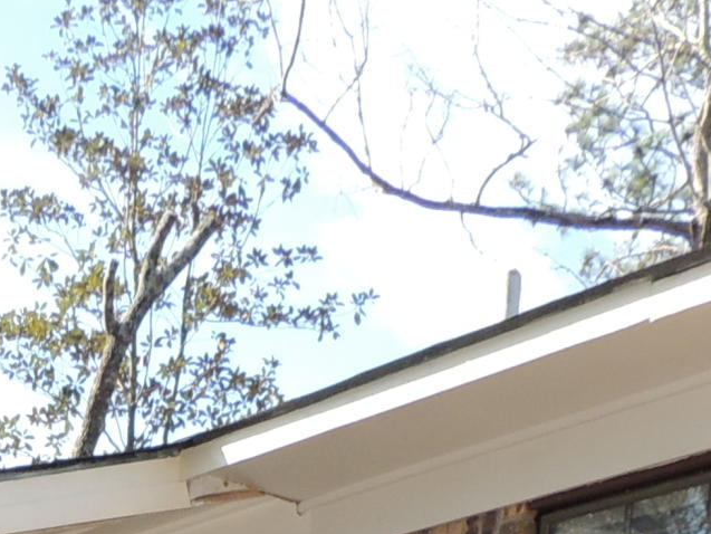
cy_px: 1123
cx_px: -97
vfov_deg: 11.6
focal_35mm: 113
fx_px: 2321
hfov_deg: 16.8
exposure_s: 1/320
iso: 100
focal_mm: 4.3
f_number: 3
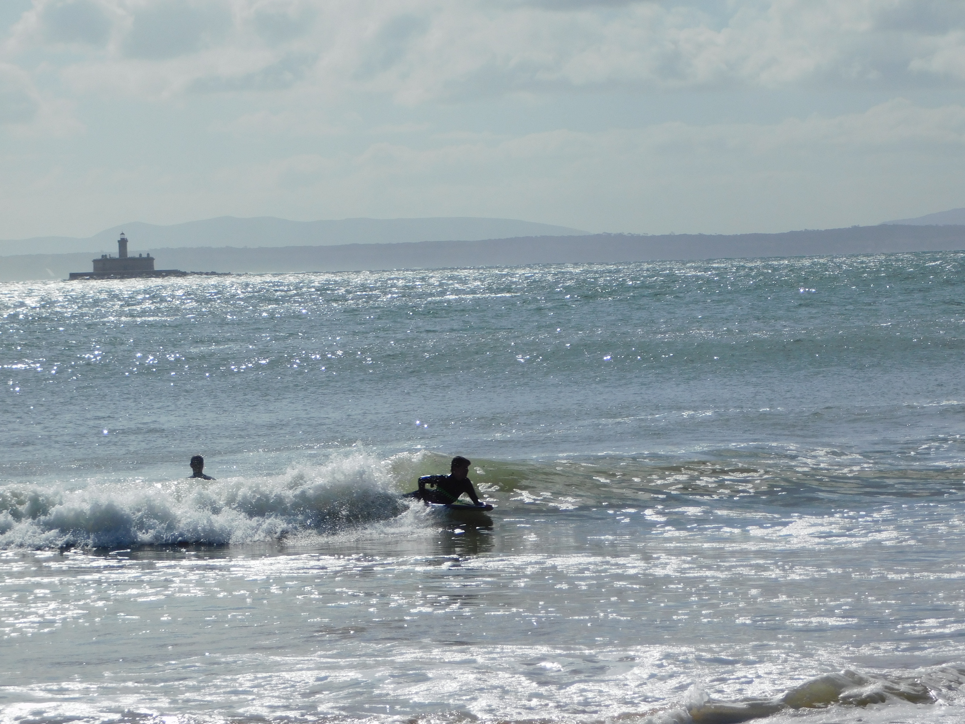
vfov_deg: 8.7
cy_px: 364
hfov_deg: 11.6
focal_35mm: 171
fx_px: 4767
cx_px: 481
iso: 125
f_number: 10.6
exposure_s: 1/500
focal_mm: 30.1
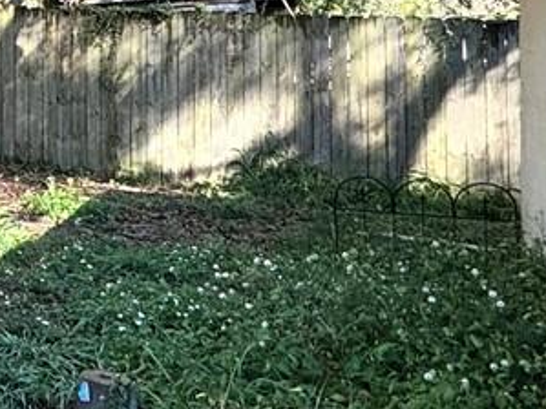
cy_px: -69
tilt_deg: +3.7
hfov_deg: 20.1
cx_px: -389
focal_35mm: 75
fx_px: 1183
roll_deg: -1.9
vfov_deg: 18.7
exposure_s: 1/615
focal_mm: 2.22
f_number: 2.2
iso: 40
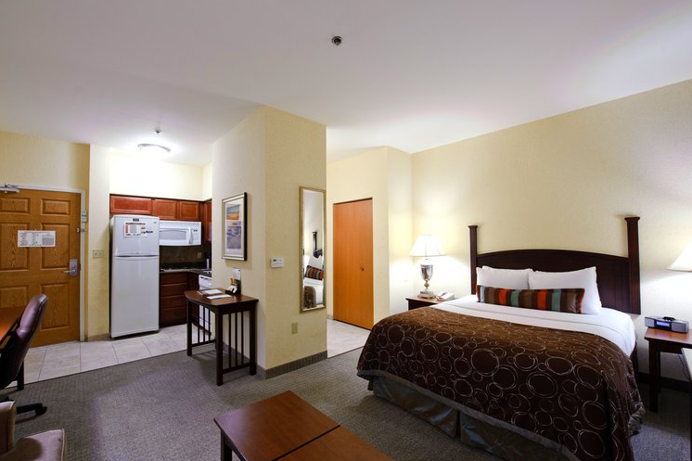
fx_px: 288
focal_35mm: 15
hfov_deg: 100.3
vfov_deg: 77.3
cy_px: 237
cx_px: 327
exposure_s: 1/13
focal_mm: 14
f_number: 7.1
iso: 800
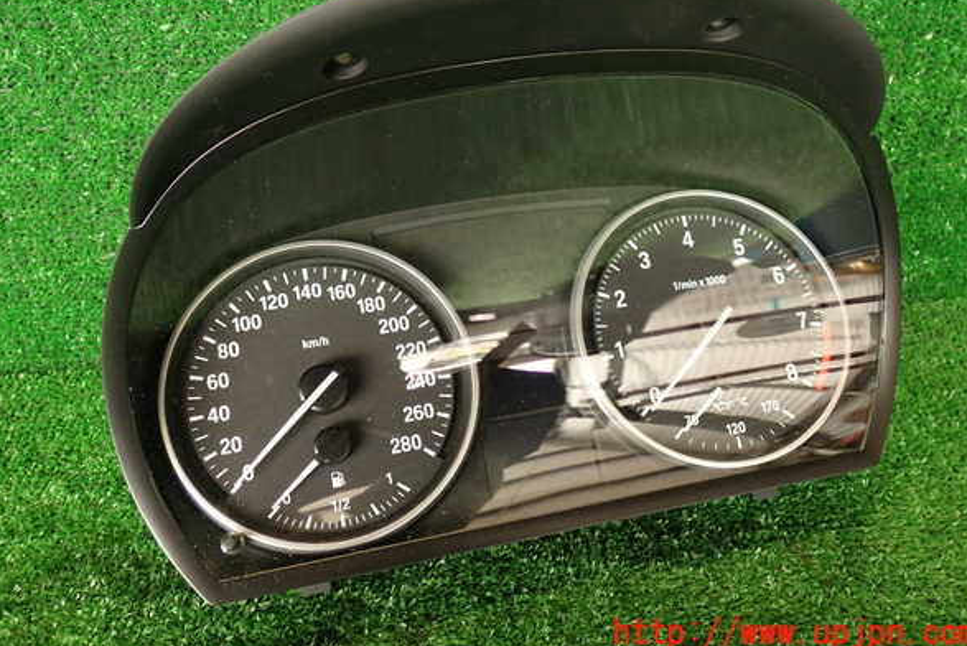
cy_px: 283
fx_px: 914
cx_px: 491
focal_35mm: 34
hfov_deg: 55.8
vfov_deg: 38.9
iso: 200
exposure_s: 1/50
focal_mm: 5.79
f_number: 2.4
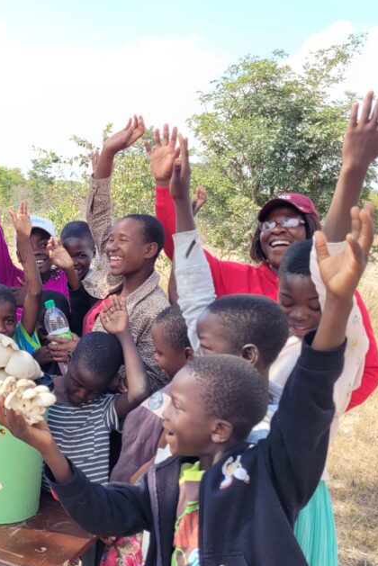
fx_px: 692
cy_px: 300
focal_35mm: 44
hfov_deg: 28.5
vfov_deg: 44.5
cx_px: -8
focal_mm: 5.4
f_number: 1.8
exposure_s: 1/650
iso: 40
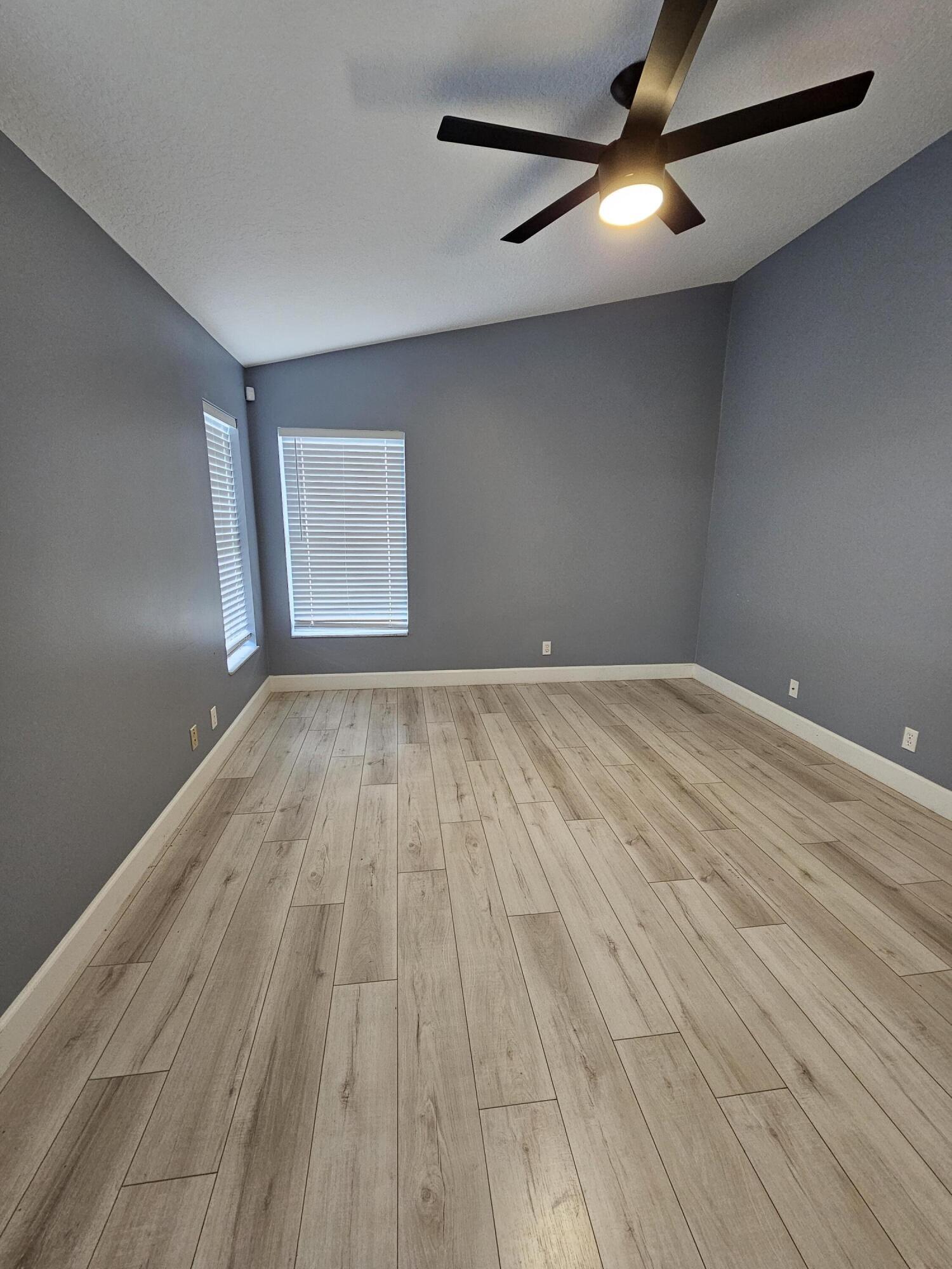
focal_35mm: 13
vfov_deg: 106.2
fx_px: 477
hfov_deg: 89.9
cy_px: 634
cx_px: 476
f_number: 2.2
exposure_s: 1/40
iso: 320
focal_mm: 2.2
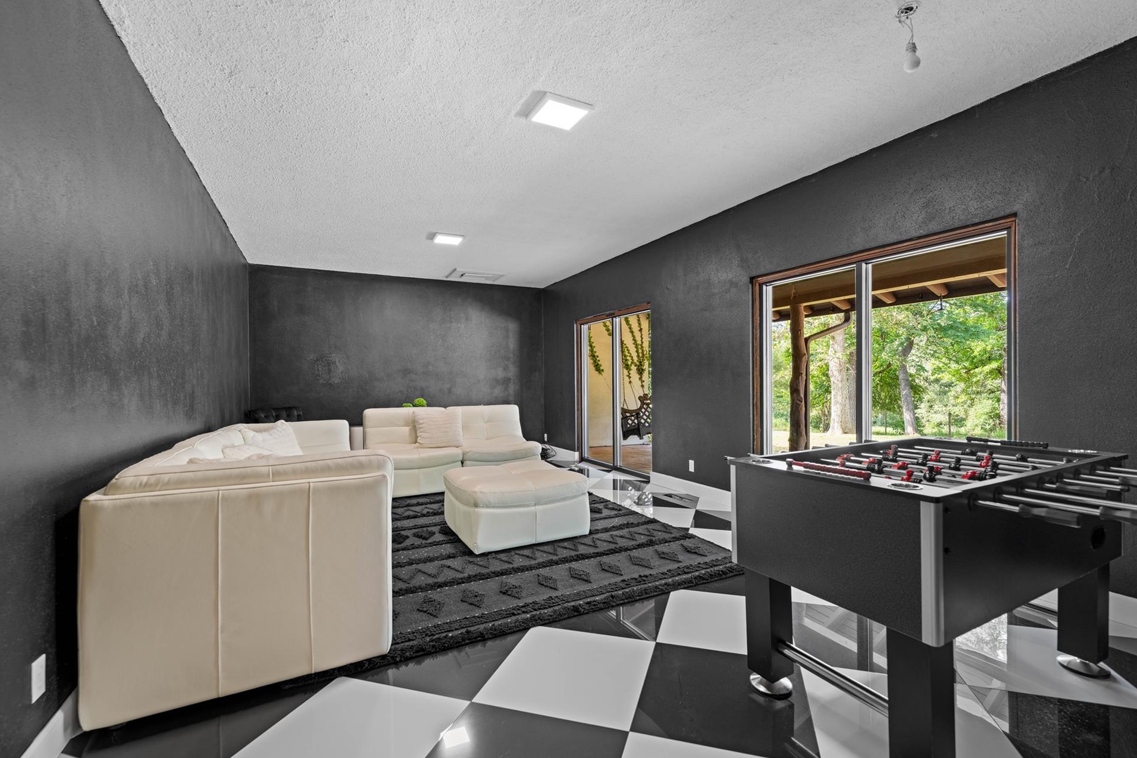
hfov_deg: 100.4
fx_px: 474
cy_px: 387
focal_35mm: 15
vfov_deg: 77.3
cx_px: 588
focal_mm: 14
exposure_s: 1.3
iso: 100
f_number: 4
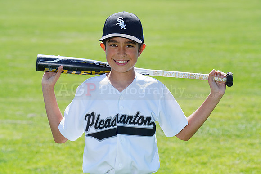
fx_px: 1334
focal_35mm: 184
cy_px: 87
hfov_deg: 11.2
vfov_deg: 7.5
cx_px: 130
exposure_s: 1/250
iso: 200
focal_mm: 184
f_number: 9
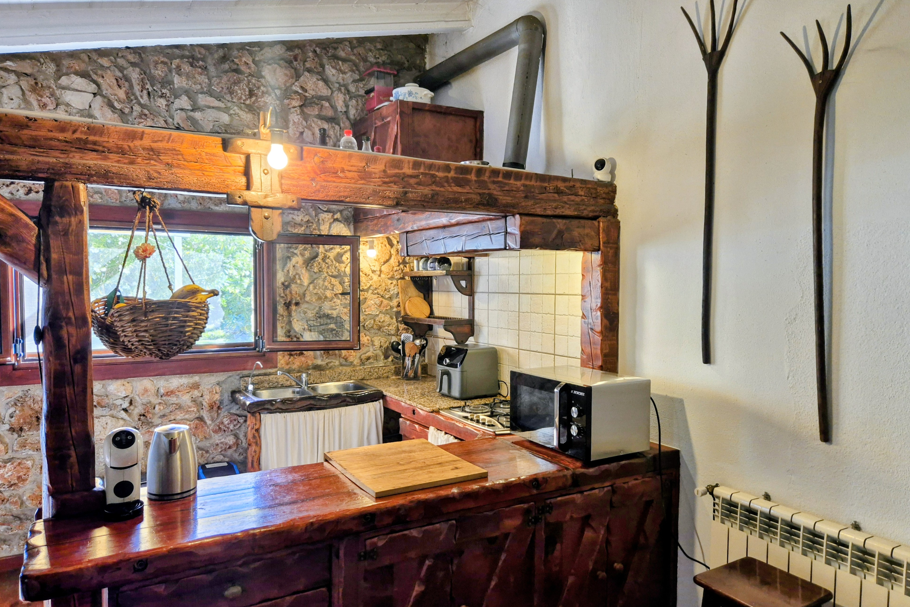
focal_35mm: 24
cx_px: 456
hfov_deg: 73.7
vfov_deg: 53.1
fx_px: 607
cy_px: 318
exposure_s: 1/100
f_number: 1.8
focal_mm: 5.4
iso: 160
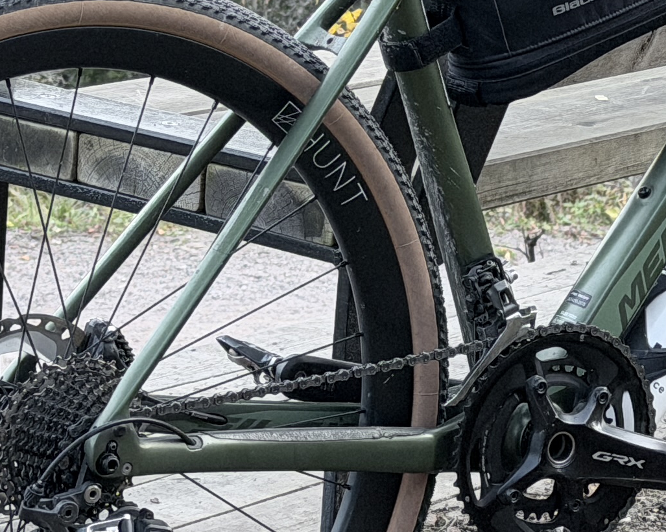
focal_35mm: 184
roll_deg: -1.1
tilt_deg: -12.7
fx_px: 3626
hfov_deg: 10.4
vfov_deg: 8.3
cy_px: -62
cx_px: 81
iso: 125
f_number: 1.78
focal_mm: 6.76
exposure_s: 1/219
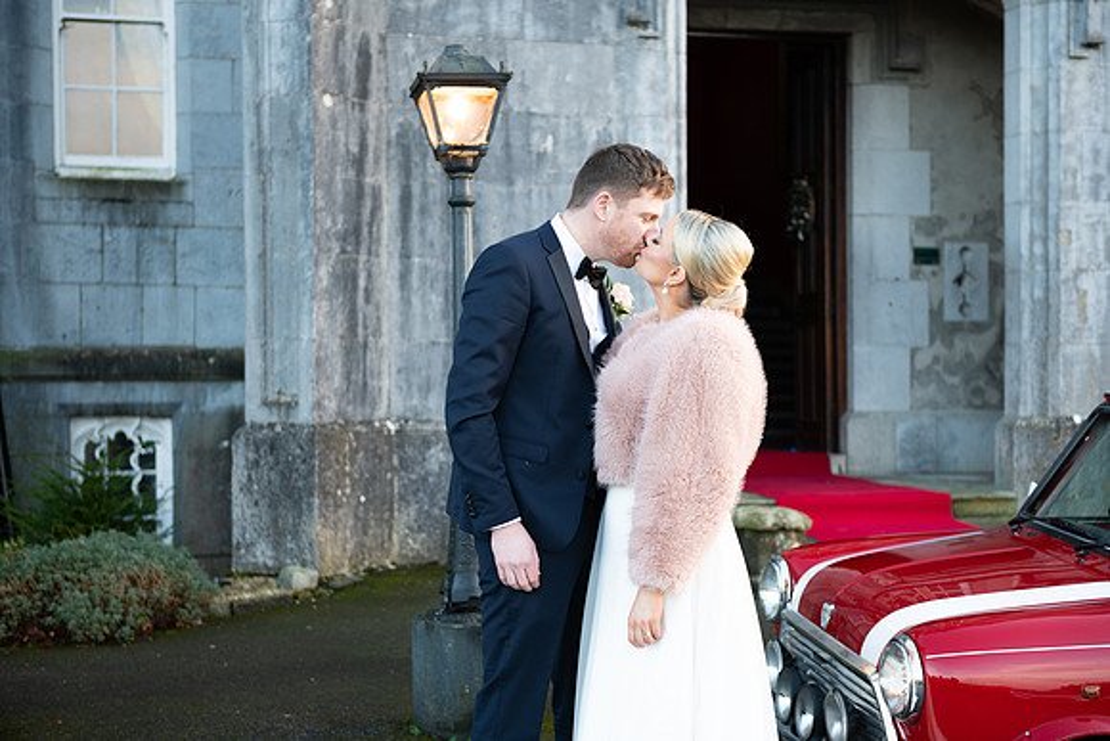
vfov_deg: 23.4
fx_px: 1789
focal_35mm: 58
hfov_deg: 34.5
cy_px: 370
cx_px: 555
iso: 250
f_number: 3.5
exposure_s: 1/160
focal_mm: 58
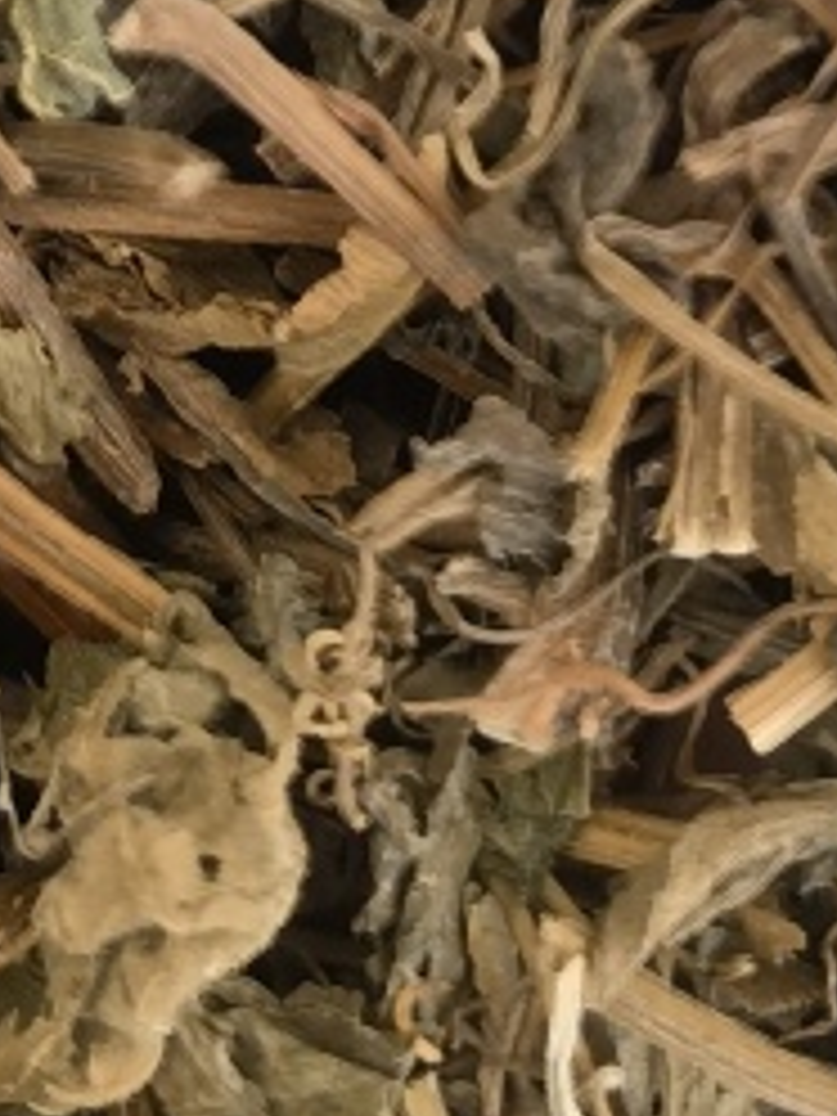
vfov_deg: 15.3
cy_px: -718
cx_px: 612
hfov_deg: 12.7
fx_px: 3740
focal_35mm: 116
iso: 125
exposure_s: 1/99.2
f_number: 1.8
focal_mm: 5.54
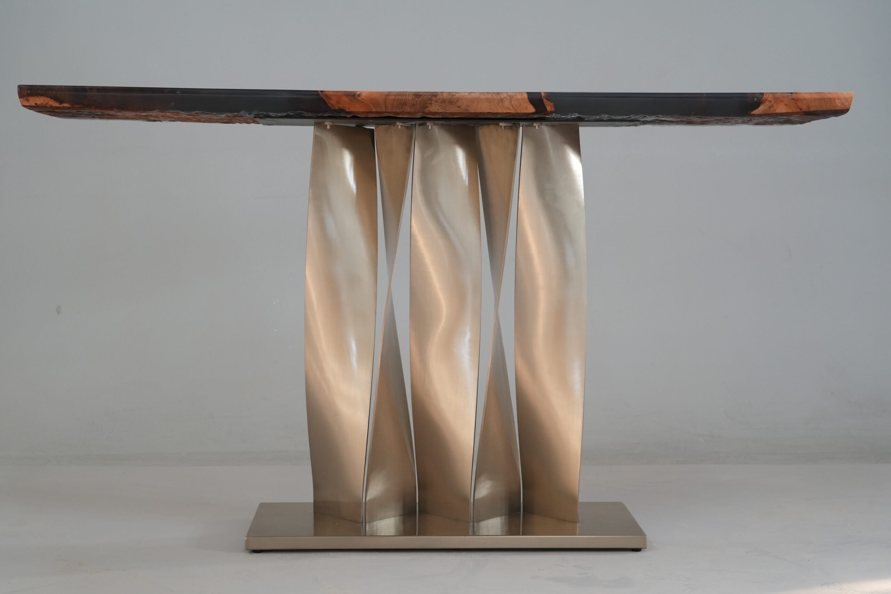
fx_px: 1485
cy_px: 297
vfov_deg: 22.6
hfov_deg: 33.4
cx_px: 446
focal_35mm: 60
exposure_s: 1/50
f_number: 5
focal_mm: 60
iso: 1600
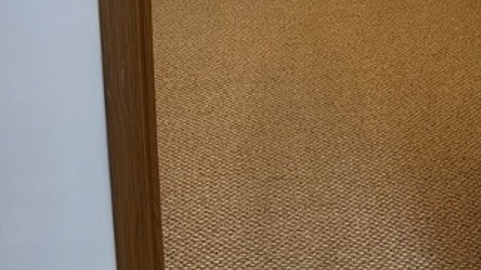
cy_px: -156
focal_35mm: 62
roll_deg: -1.8
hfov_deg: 33.2
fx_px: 790
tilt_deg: -14.4
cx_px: 355
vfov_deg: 17.2
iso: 125
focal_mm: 6.86
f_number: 1.78
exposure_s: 1/60
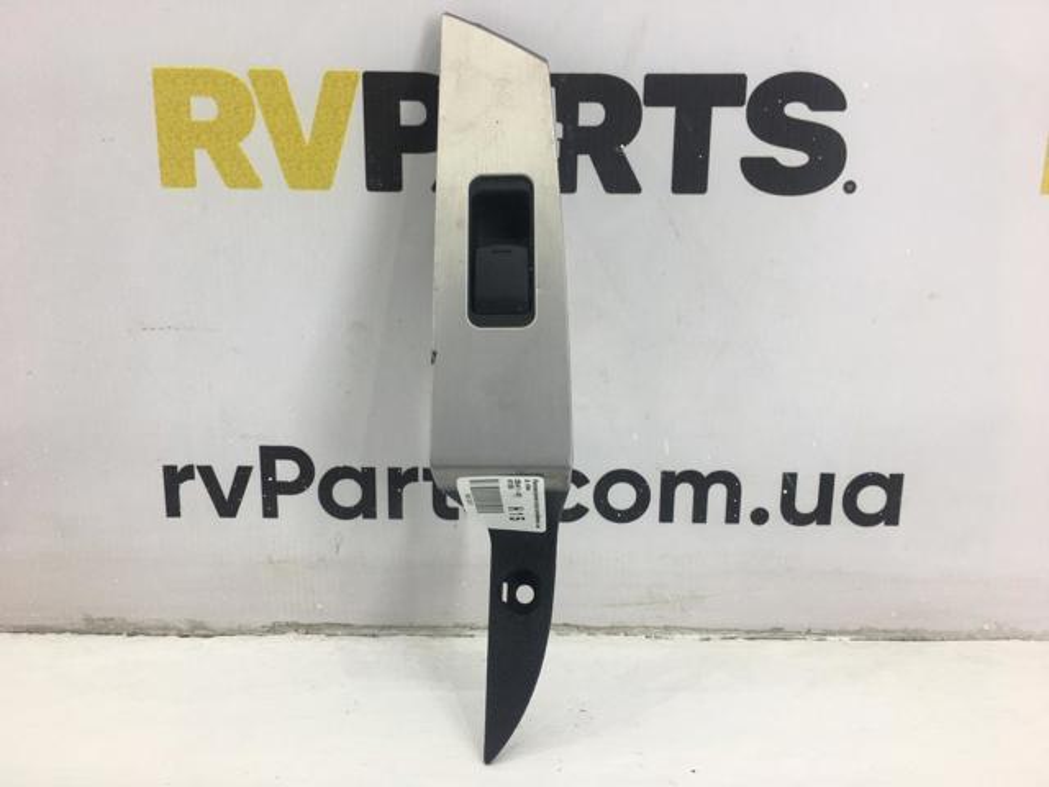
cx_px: 524
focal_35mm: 29
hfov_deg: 61.7
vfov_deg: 48.2
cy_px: 394
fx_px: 879
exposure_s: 1/100
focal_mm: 4.15
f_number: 2.2
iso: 40
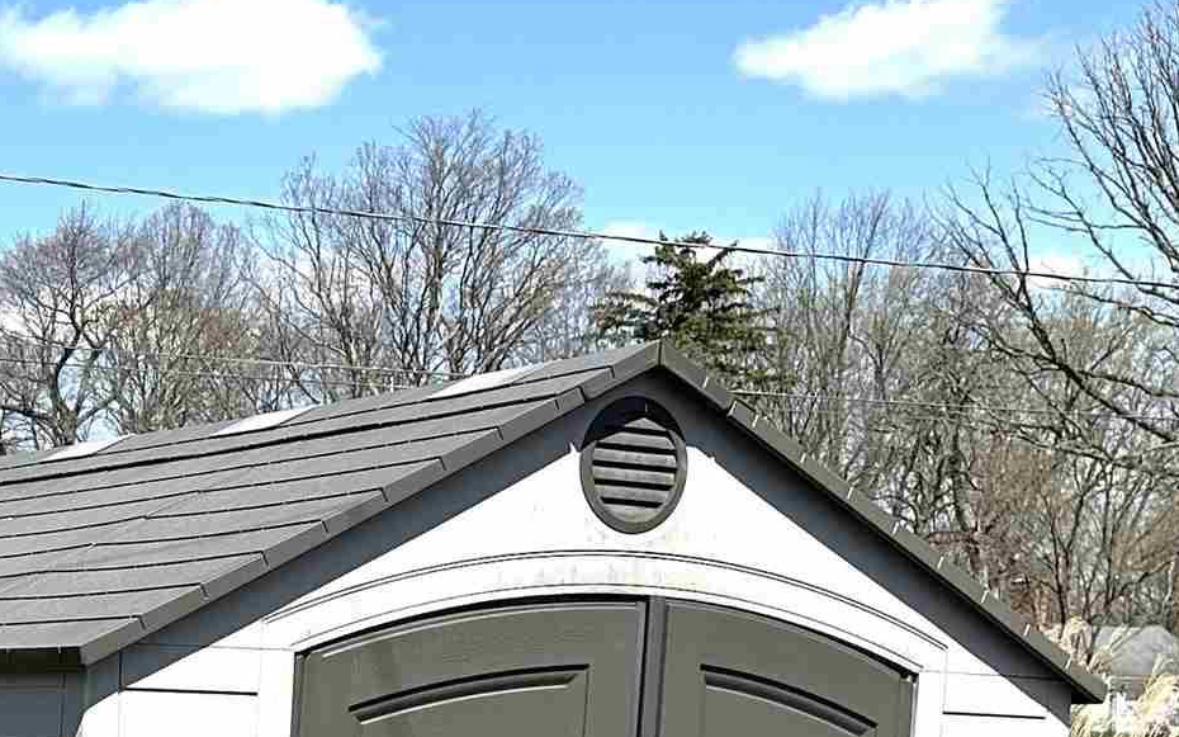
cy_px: 917
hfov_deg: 22.5
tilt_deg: -6.0
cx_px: -267
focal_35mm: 84
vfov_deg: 14.9
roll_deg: -0.9
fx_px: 2699
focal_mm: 6.86
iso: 80
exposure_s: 1/4545
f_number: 1.78
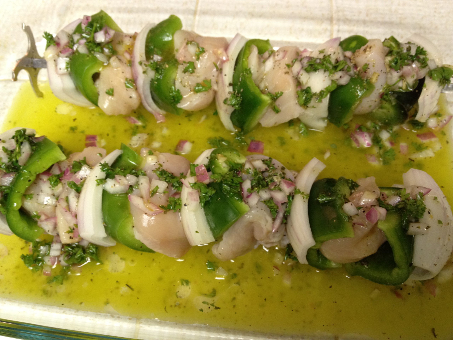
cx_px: 226
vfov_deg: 40.7
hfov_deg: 52.6
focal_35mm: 35
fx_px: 458
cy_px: 170
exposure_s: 1/20
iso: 160
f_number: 2.4
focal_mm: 4.28
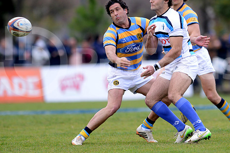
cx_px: 116
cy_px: 63
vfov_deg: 2.7
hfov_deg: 4.0
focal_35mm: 519
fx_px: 3317
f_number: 4
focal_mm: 420
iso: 800
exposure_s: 1/800
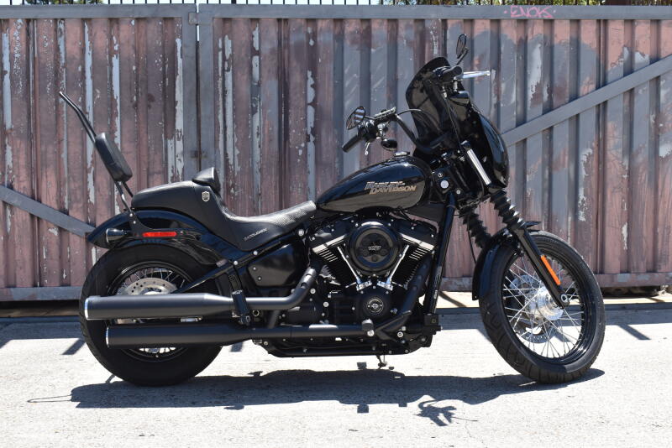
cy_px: 224
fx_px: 952
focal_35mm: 51
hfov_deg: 38.9
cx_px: 336
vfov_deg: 26.5
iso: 160
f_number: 8
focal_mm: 34
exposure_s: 1/250
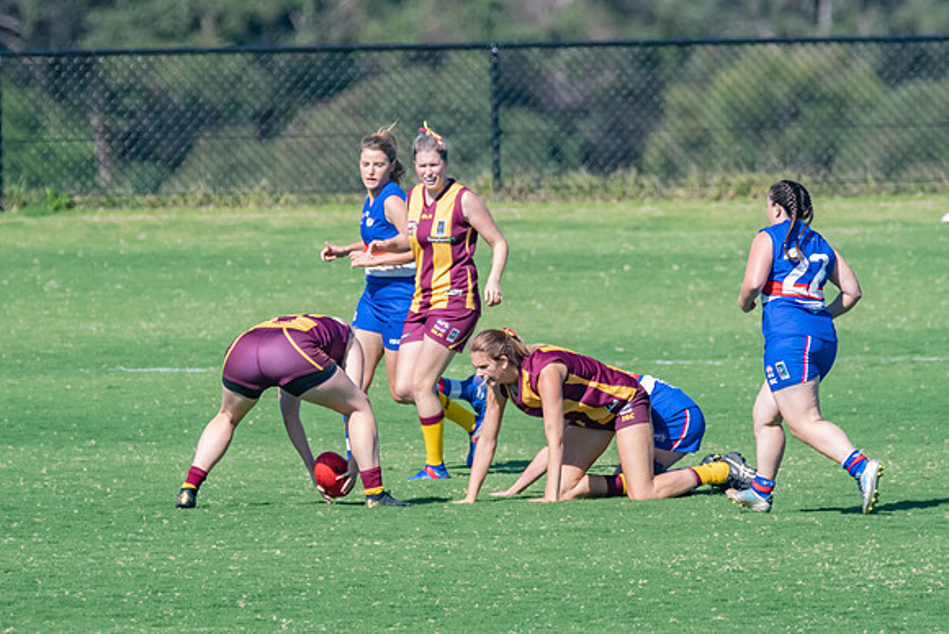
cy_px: 354
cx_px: 361
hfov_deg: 1.8
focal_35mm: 1117
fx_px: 29439
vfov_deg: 1.2
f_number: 8
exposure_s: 1/2000
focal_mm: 600
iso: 1000
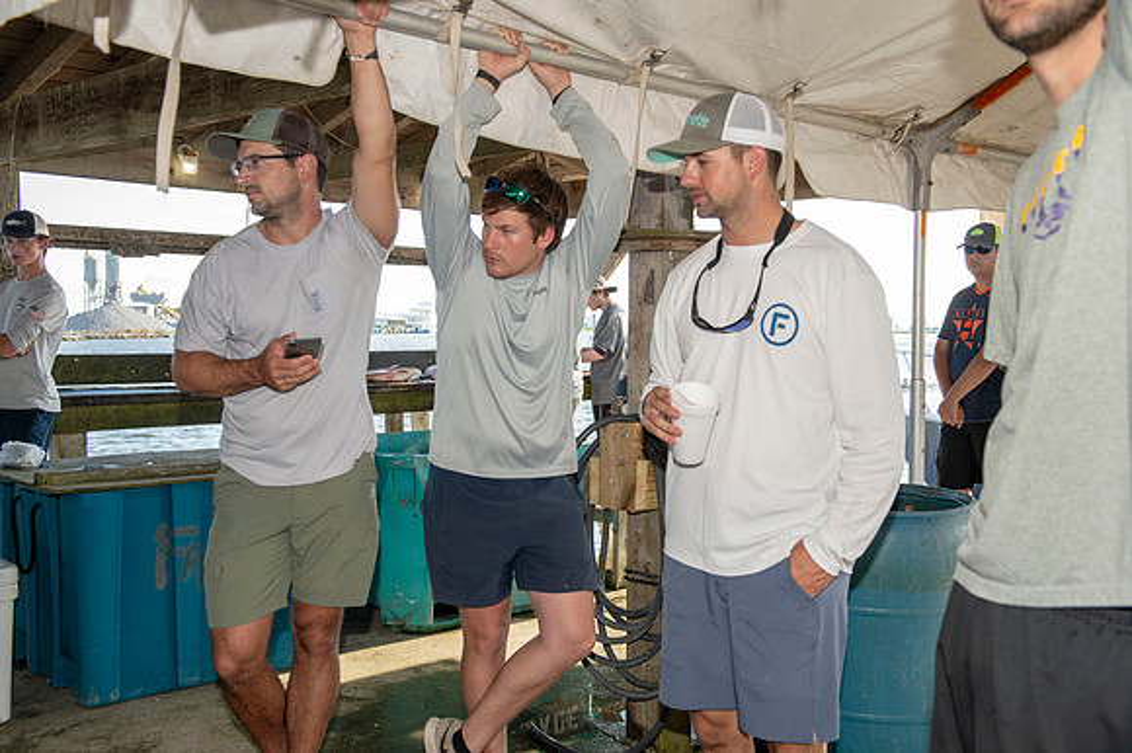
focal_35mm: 38
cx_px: 566
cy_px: 376
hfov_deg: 50.7
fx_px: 1194
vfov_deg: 35.0
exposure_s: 1/100
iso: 125
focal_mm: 38
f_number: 5.6
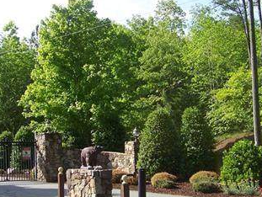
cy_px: 77
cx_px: 104
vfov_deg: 19.9
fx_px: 561
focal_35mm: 74
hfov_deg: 26.2
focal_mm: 5.85
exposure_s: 1/640
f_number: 2.8
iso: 67
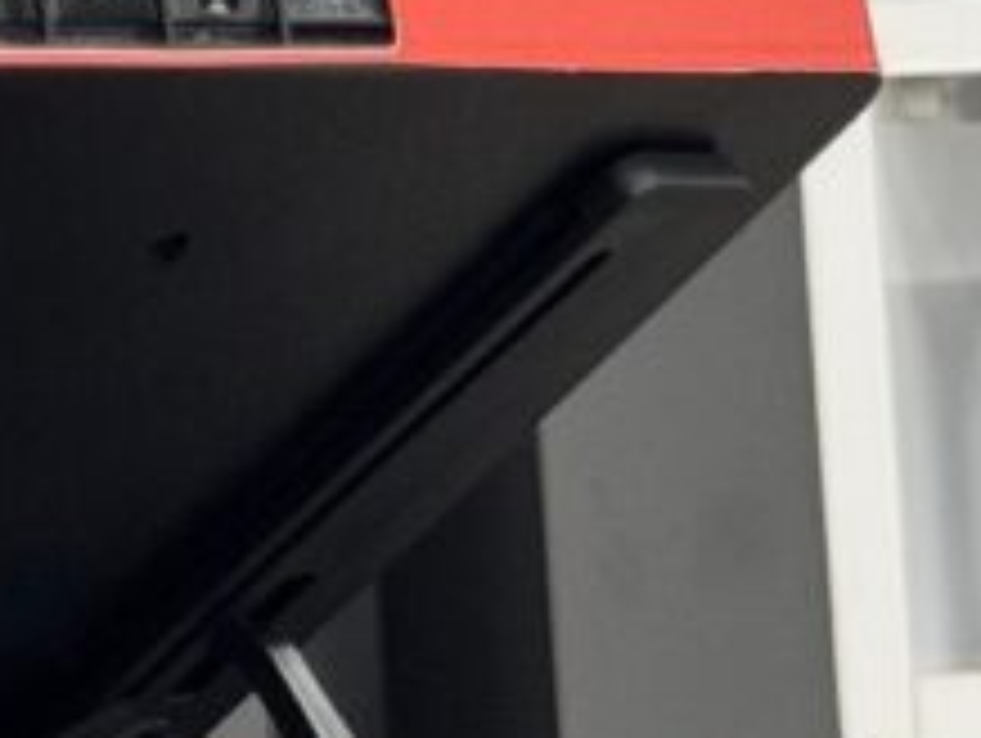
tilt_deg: +5.4
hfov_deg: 7.1
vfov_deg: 5.6
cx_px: -1390
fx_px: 7490
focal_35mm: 264
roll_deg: +1.4
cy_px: -342
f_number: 1.78
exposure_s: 1/50
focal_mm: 6.76
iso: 80
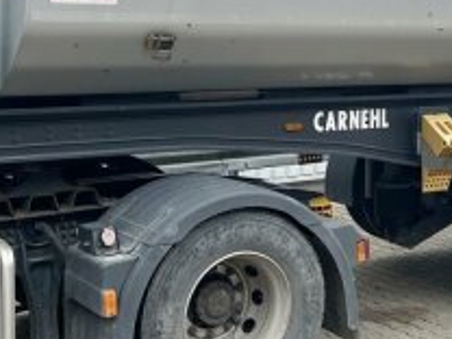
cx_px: 374
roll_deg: +1.4
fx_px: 1045
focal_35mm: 80
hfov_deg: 24.0
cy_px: 37
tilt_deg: +1.7
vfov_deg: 18.2
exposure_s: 1/1280
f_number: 1.5
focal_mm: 5.7
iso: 50
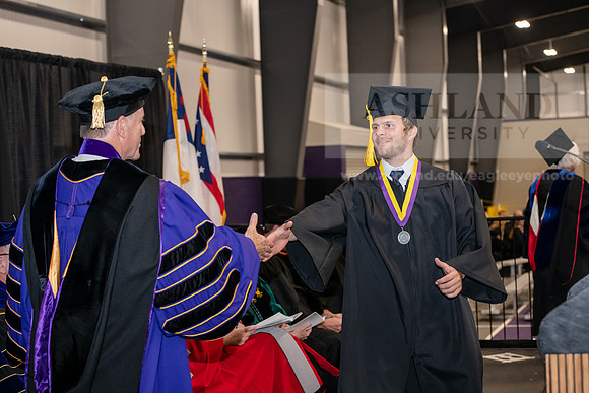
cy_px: 196
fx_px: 1145
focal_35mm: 70
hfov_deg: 28.8
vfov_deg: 19.5
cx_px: 294
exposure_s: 1/200
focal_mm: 70
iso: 2500
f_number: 5
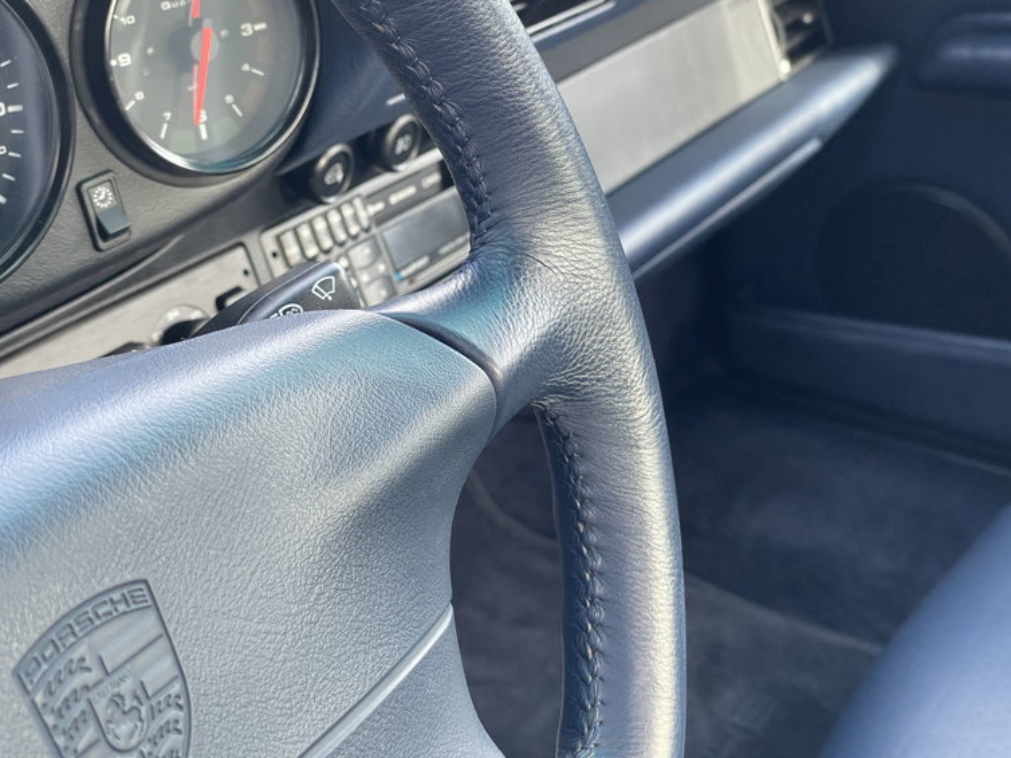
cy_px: 373
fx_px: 1547
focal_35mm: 53
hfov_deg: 36.2
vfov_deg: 27.5
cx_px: 497
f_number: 2
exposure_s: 1/99
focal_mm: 6
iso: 160
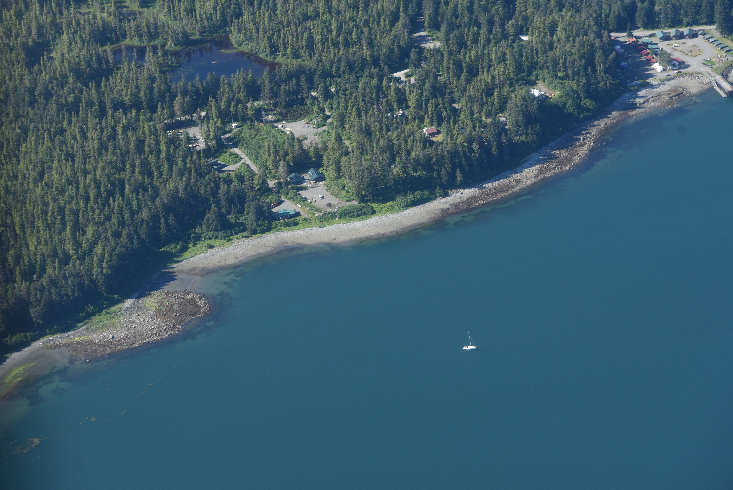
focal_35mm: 127
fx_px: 2587
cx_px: 381
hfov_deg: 16.1
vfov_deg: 10.8
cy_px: 239
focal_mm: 120
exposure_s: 1/1000
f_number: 6.3
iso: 400
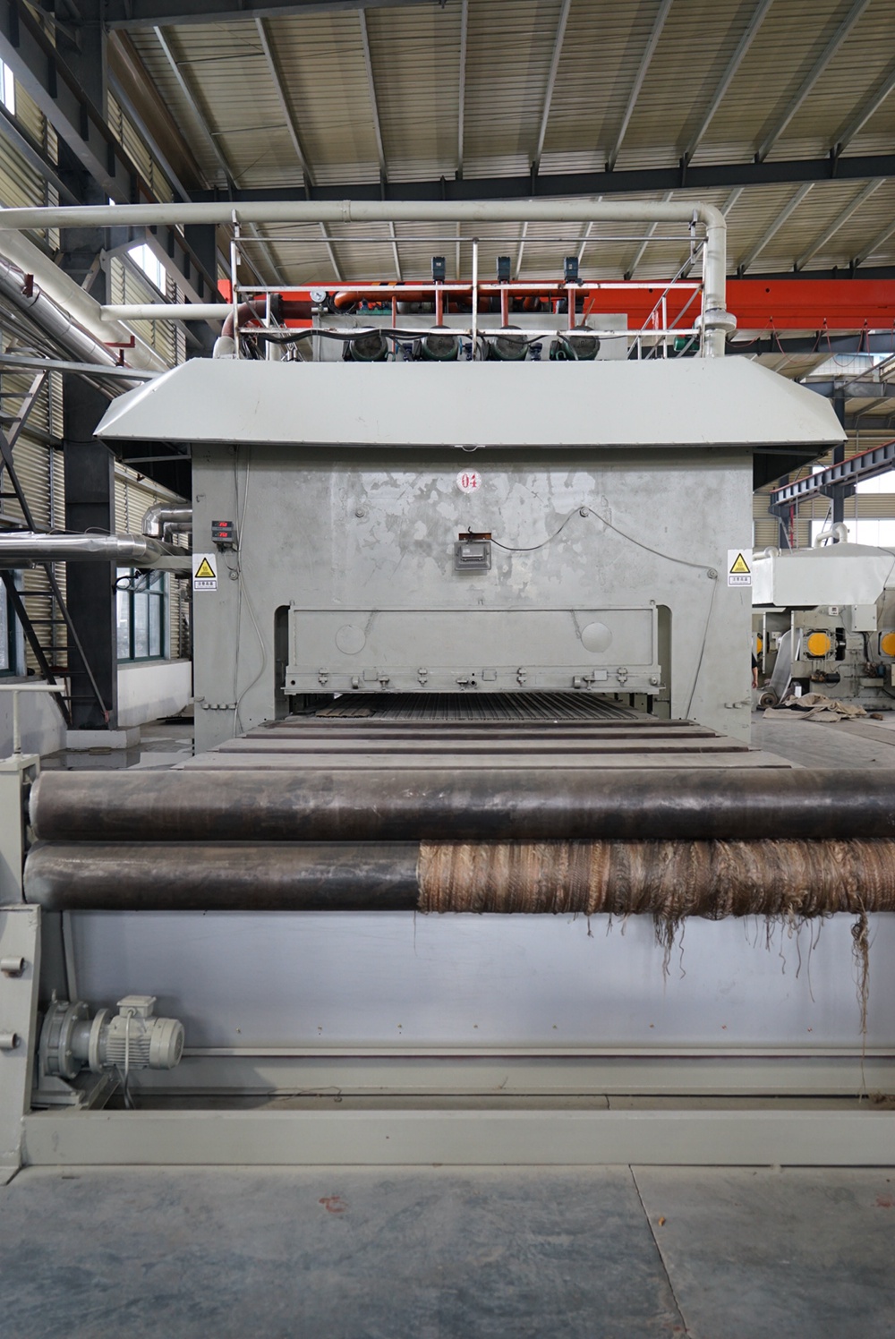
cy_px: 670
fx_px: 1117
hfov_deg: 43.7
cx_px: 448
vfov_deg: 61.9
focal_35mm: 30
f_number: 4
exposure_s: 1/60
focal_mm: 30
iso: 800
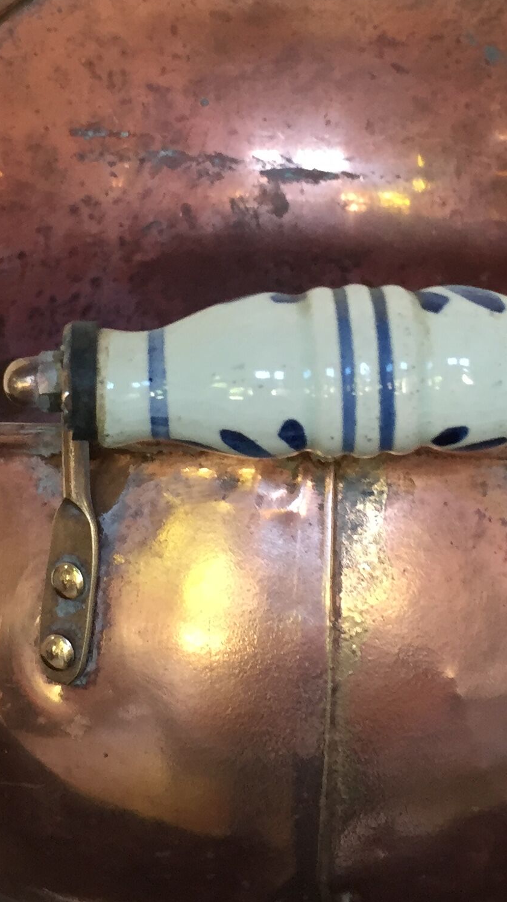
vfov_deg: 30.3
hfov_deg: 17.5
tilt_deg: -13.7
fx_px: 1649
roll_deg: -1.0
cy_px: 285
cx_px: 282
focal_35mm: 69
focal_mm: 4.15
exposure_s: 1/33
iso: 125
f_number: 2.2
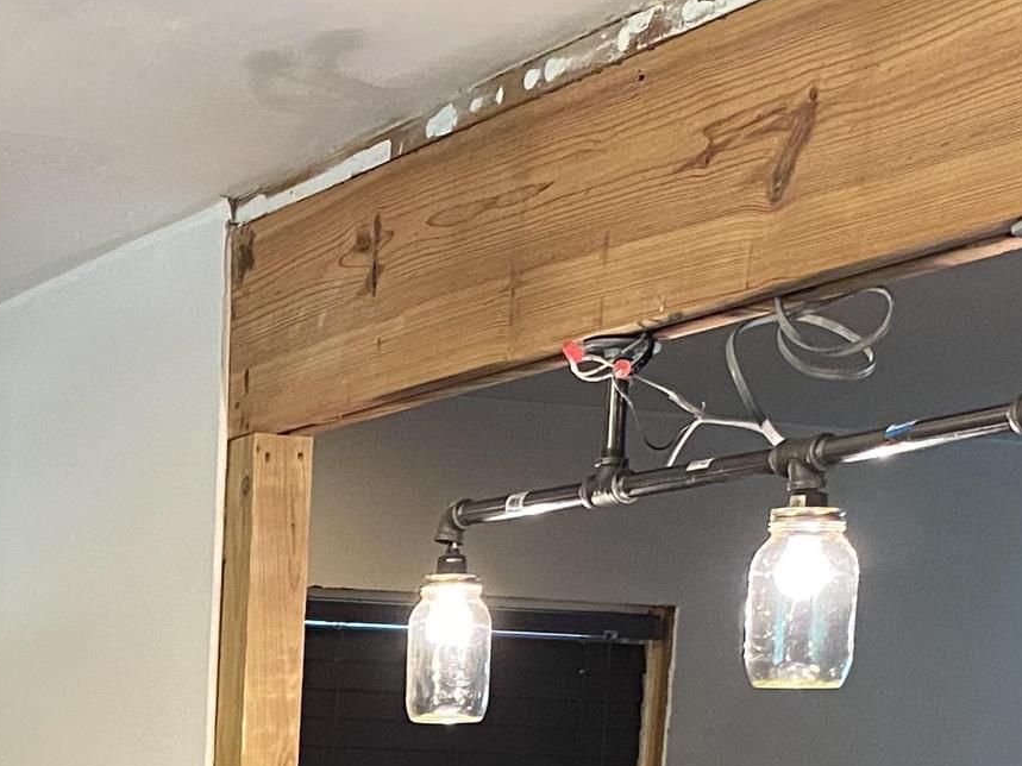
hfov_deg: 19.9
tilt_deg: -7.1
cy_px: 1192
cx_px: -170
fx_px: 2745
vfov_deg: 14.7
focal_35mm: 93
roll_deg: -1.6
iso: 400
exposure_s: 1/60
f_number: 1.8
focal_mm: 4.25
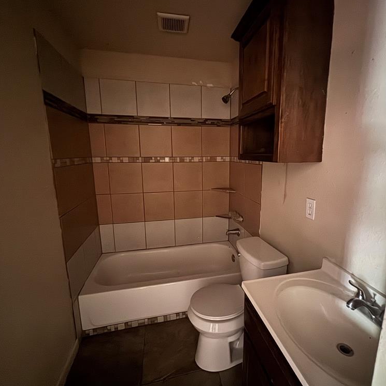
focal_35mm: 17
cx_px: 211
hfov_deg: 83.7
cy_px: 191
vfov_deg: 84.0
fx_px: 214
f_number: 2.2
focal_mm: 2.22
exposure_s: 1/7
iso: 2000
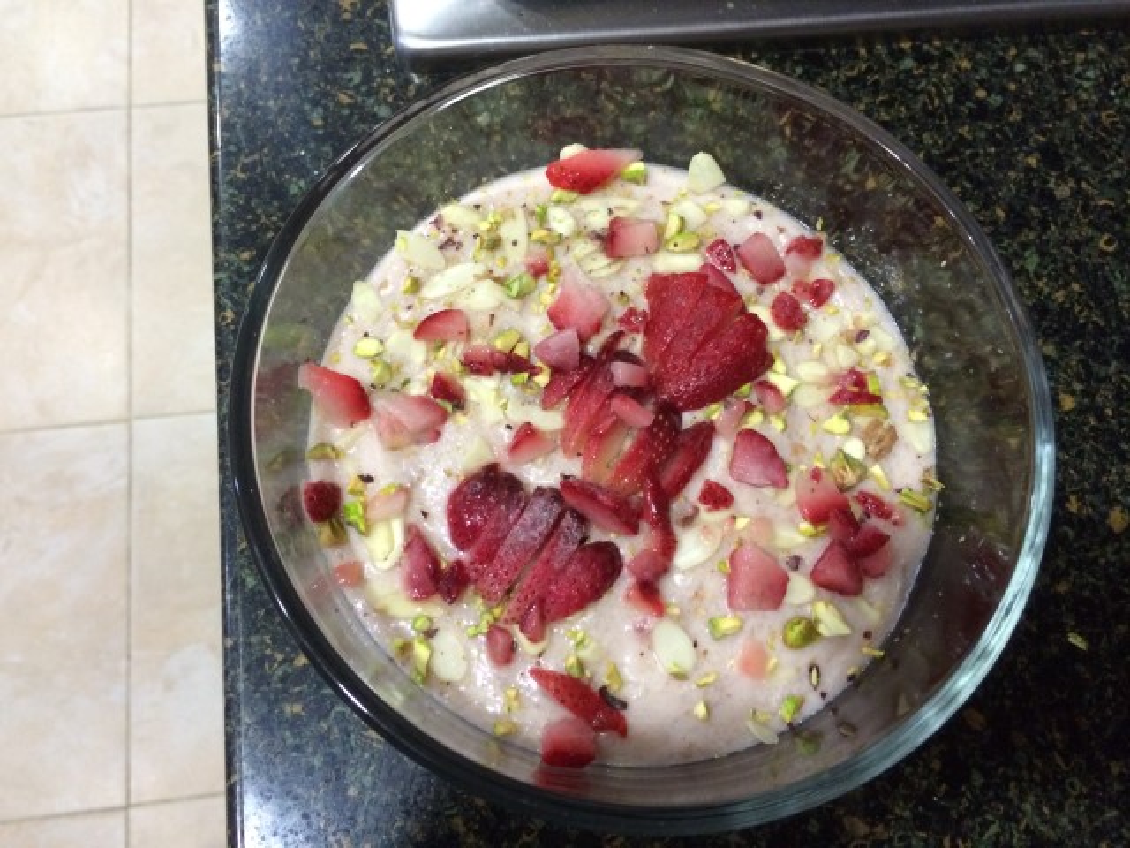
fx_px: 979
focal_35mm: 30
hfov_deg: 60.0
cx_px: 565
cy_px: 424
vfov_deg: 46.8
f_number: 2.2
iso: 320
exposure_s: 1/15
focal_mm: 4.12
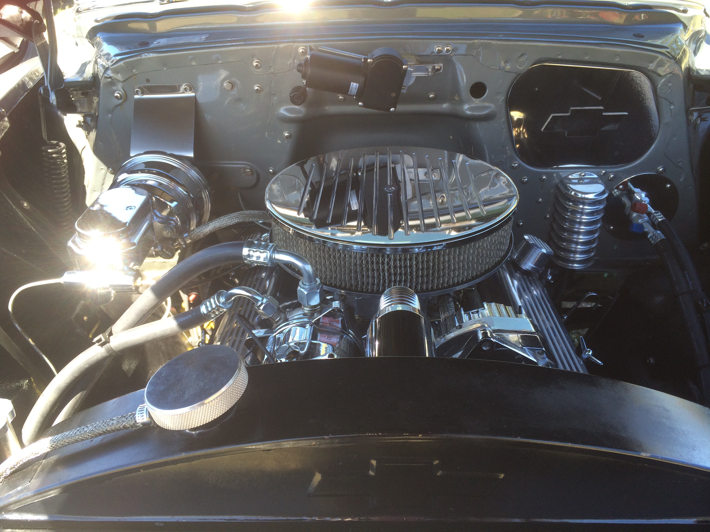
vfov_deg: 46.8
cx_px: 355
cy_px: 266
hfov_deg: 60.0
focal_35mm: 30
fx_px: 615
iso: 32
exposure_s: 1/139
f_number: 2.2
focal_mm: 4.12
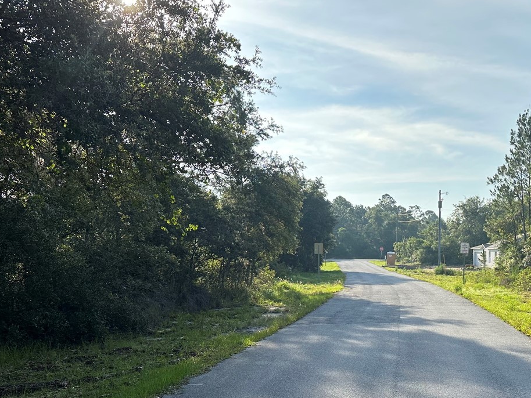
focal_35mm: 42
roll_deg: +0.5
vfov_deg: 33.8
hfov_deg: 43.3
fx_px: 644
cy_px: 291
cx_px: 400
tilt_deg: -4.5
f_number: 1.78
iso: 80
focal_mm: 6.86
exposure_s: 1/2882
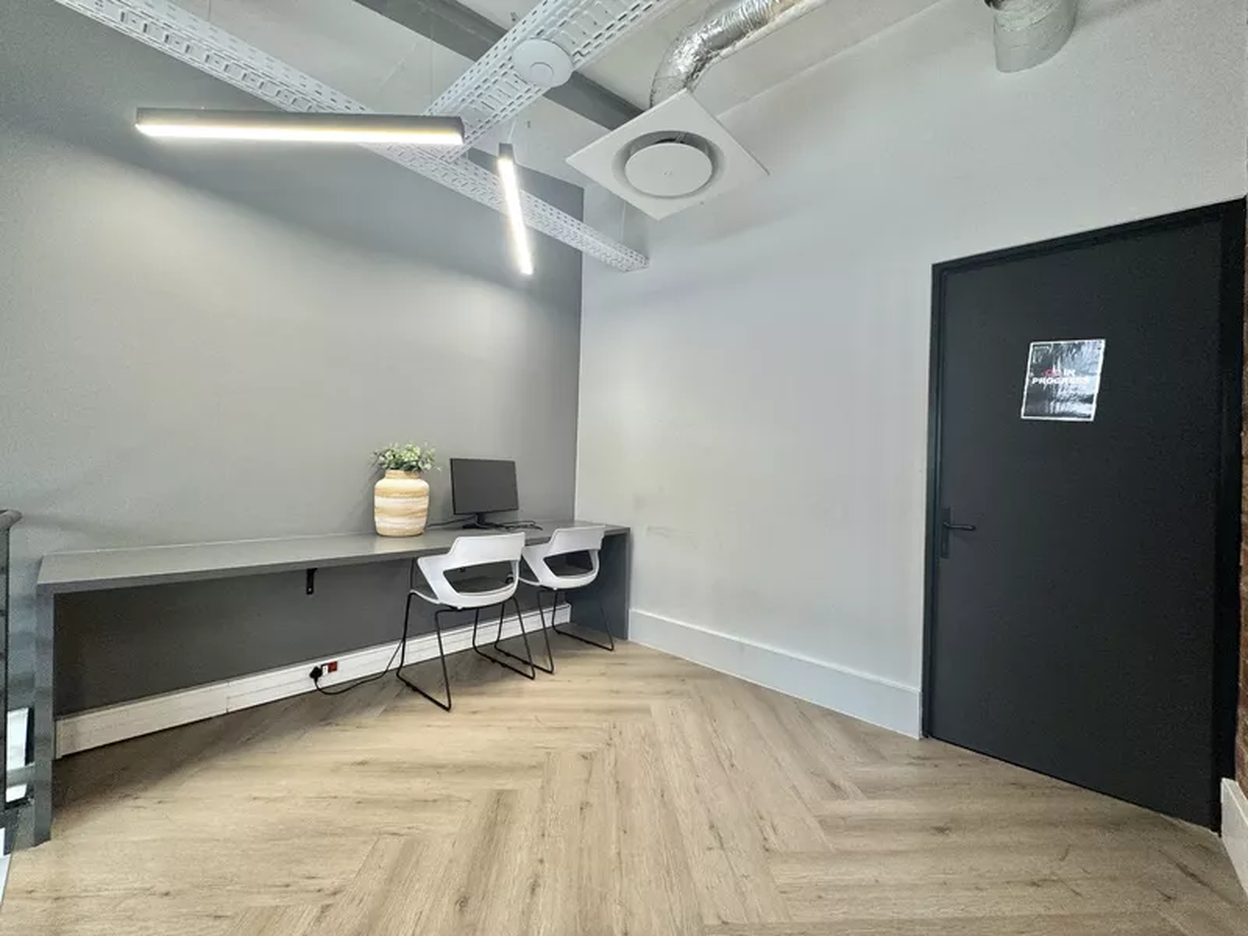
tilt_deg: +0.7
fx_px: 505
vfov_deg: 85.7
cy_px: 468
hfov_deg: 102.1
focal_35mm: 14
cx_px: 624
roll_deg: -2.2
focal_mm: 2.22
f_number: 2.2
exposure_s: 1/100
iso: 125
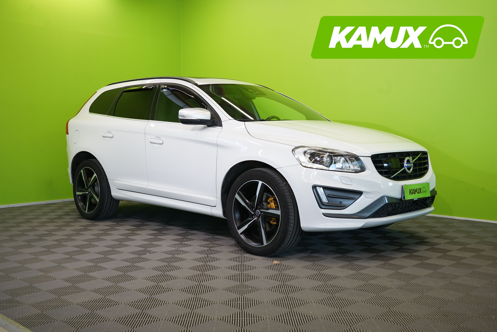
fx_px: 525
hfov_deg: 50.7
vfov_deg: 35.1
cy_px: 166
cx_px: 248
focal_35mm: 38
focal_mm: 38
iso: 400
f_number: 6.3
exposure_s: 1/40
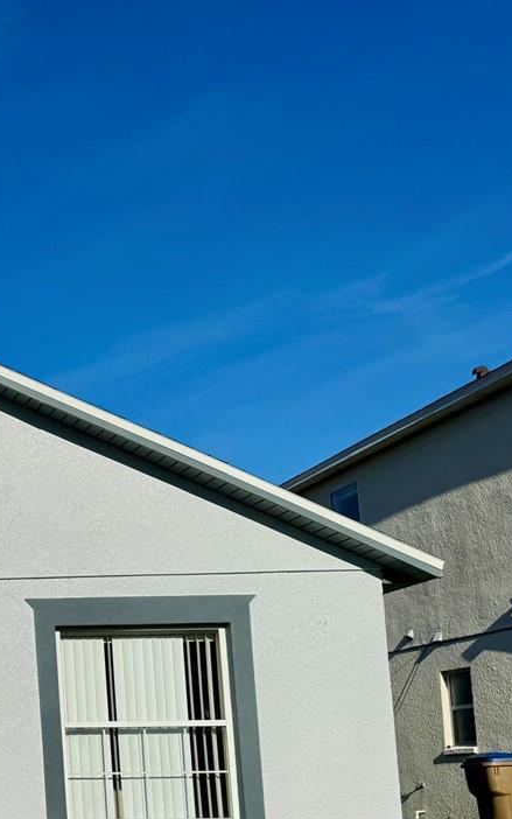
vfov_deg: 34.4
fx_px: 1294
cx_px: -259
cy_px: 606
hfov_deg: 19.5
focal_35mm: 58
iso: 80
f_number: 1.78
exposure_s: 1/12346
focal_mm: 6.76
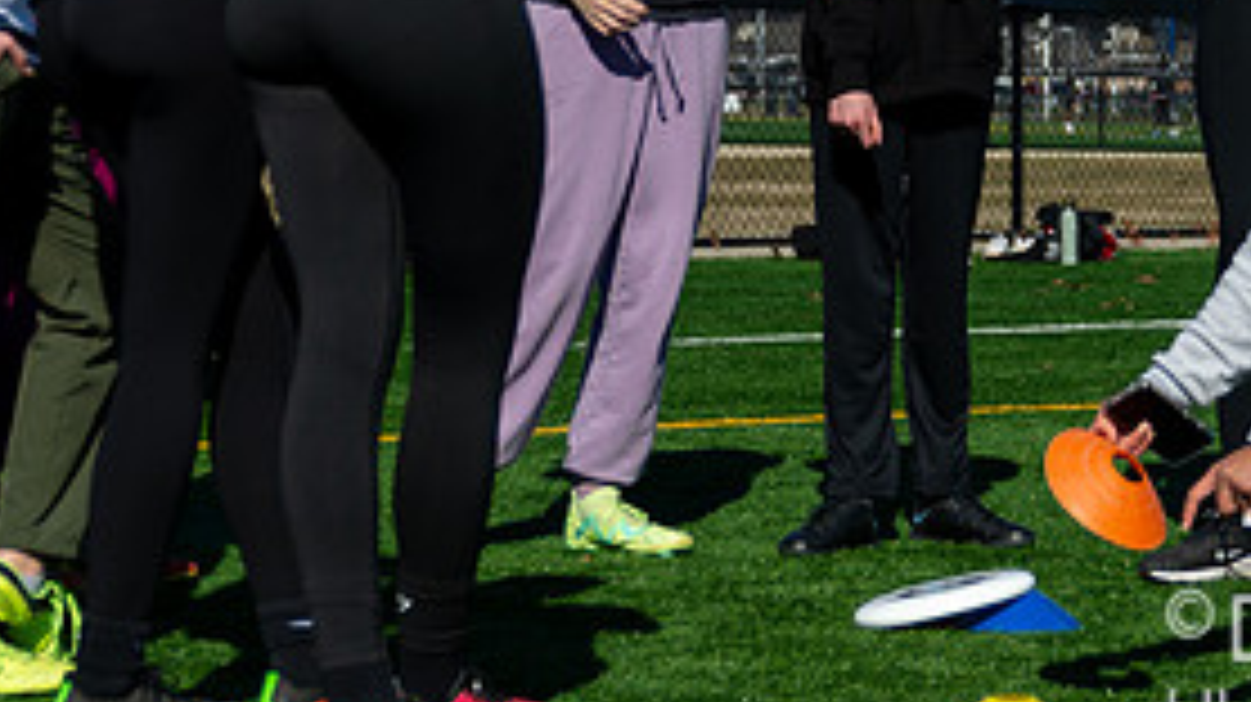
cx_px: 939
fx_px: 4873
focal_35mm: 147
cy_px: -175
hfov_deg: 14.6
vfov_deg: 8.1
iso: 160
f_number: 4.5
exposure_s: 1/2000
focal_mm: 55
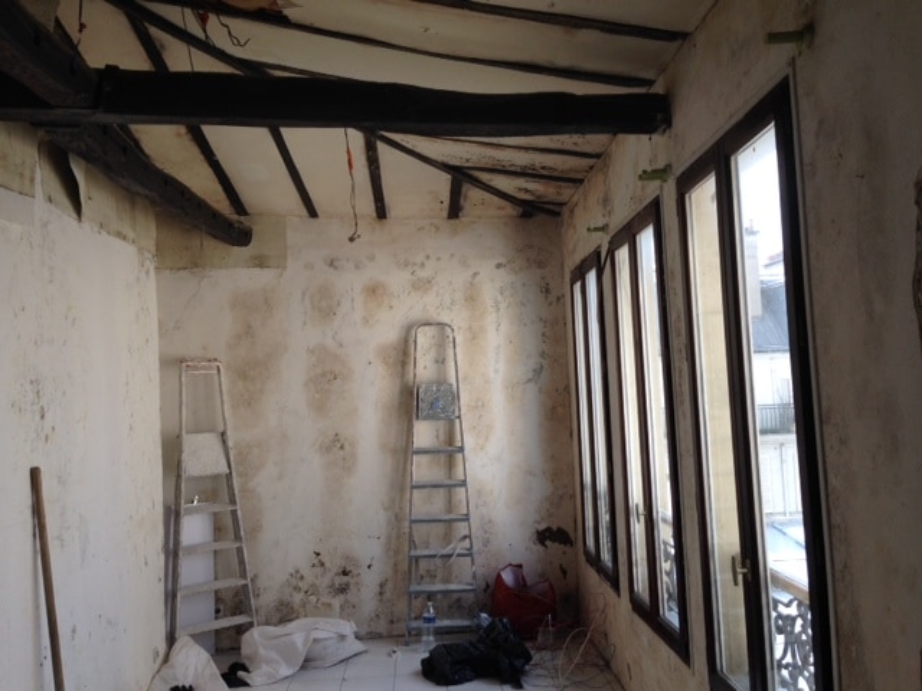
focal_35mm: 33
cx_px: 461
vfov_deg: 42.9
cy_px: 346
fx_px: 879
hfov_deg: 55.4
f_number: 2.4
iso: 50
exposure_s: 1/151
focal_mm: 4.12
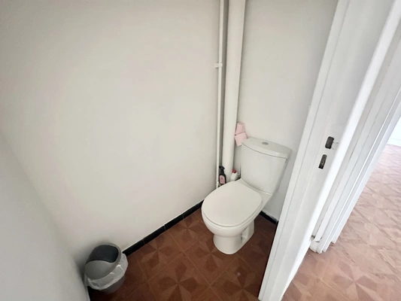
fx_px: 162
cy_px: 150
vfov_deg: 85.7
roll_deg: +1.3
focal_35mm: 14
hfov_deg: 102.1
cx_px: 200
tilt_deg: -24.6
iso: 1250
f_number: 2.2
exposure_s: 1/41
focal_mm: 2.22
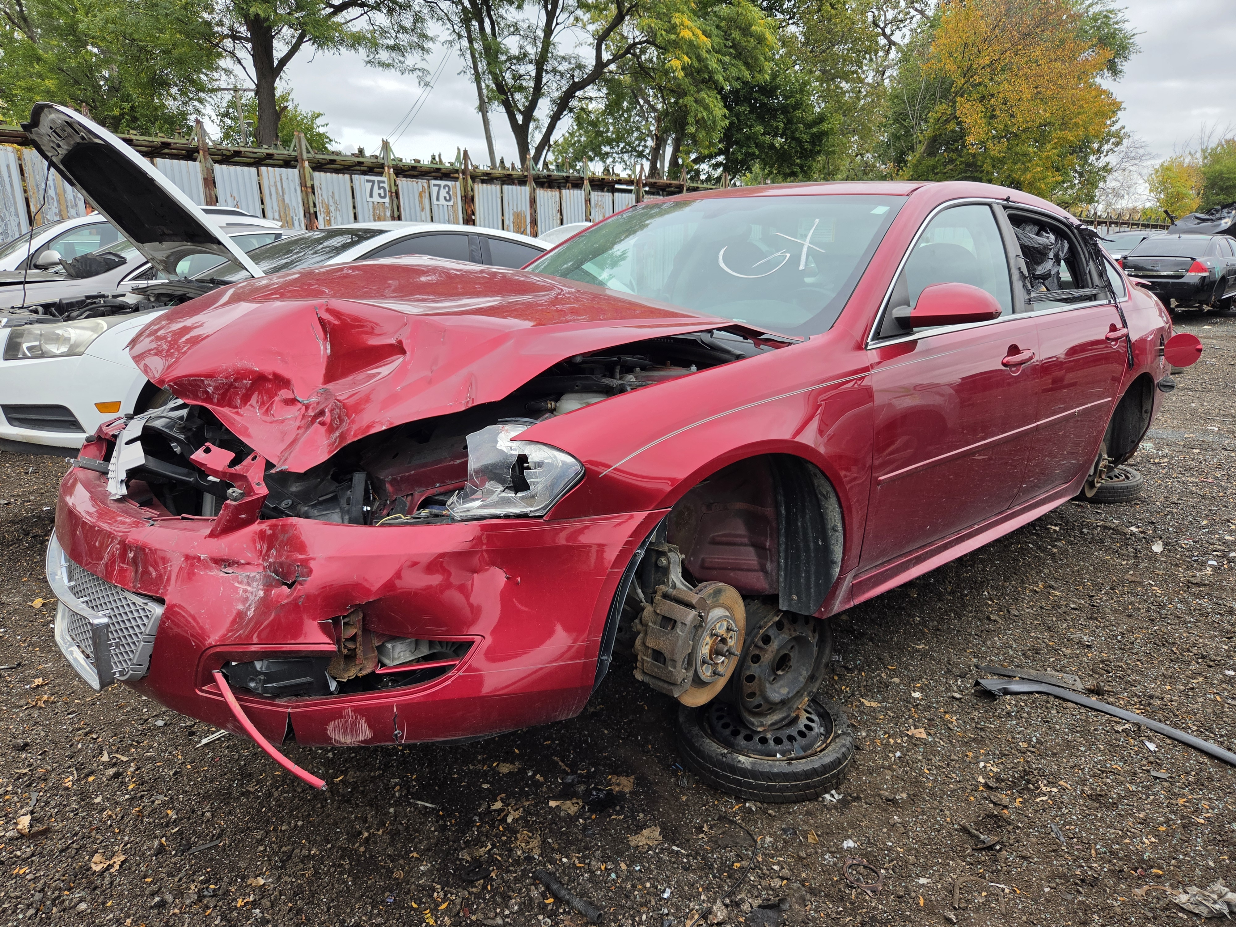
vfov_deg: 58.9
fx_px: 821
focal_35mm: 23
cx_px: 618
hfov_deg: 73.9
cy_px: 464
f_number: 1.8
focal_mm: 5.4
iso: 80
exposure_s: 1/1073
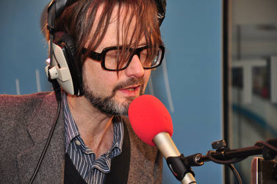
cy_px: 92
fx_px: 1210
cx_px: 138
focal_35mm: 158
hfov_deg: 13.1
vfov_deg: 8.7
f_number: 5.6
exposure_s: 1/60
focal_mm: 105
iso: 400
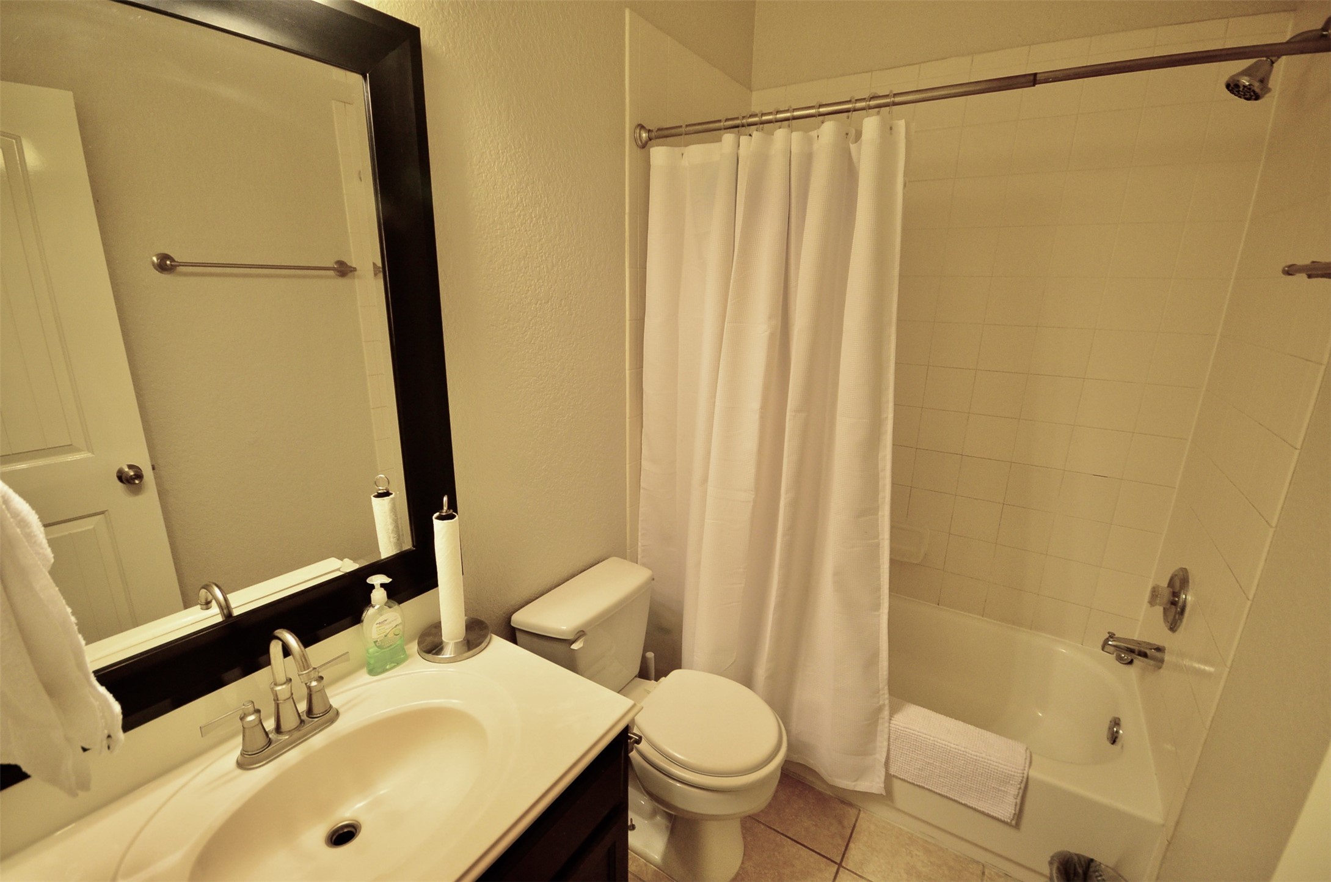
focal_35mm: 16
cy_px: 441
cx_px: 666
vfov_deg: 71.8
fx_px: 609
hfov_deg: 95.1
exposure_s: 1/50
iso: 1250
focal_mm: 11
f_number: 6.3
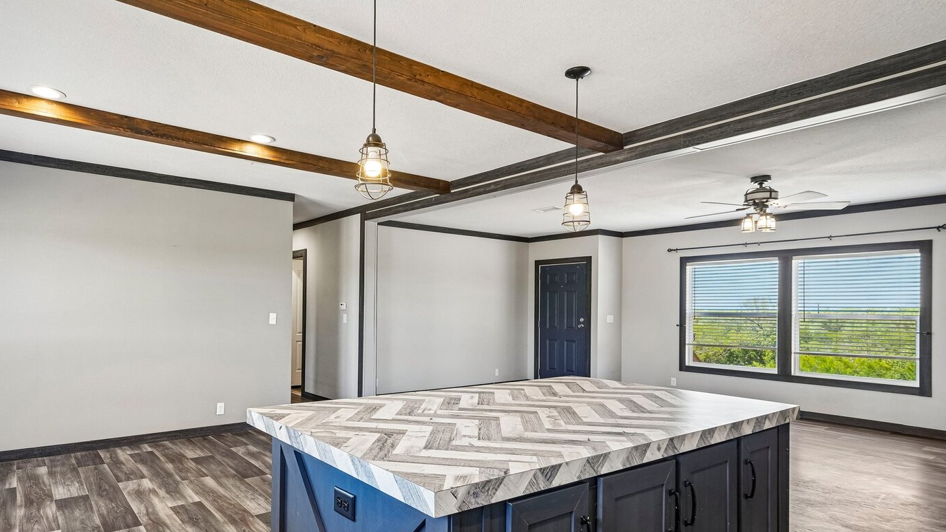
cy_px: 302
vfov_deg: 53.4
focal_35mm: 21
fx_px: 527
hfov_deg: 83.2
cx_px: 396
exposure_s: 1/25
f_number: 8
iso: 500
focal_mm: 17
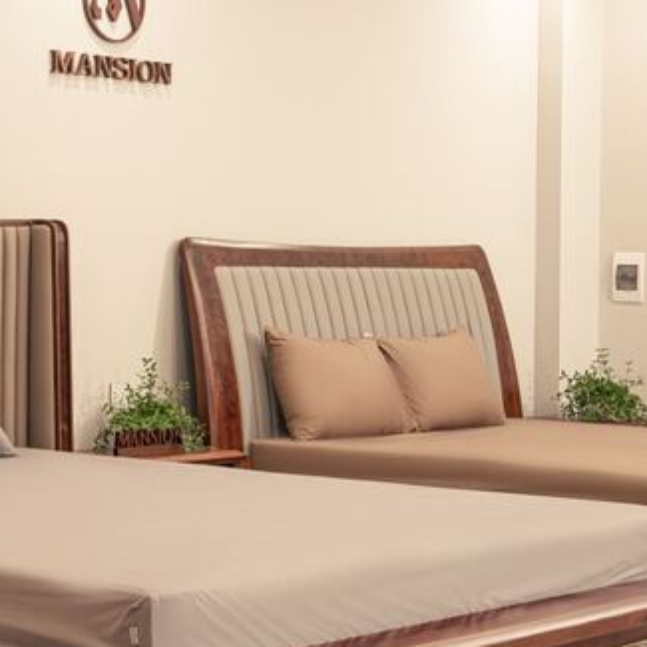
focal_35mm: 89
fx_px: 1882
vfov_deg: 19.5
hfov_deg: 18.1
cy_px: 280
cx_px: -213
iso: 125
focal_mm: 34
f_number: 8
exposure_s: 1/2.5
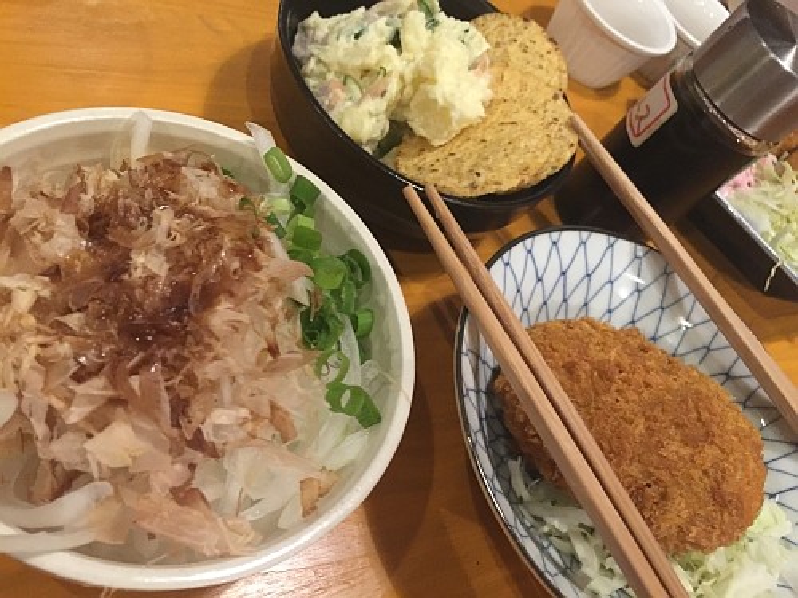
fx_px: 669
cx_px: 399
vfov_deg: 48.2
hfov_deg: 61.7
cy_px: 299
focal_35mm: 29
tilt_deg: -49.8
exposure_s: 1/4
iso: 80
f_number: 2.2
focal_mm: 4.15
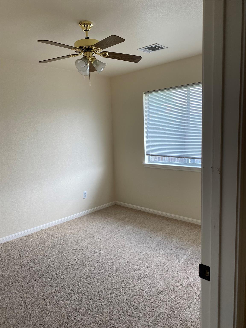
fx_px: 246
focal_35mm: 26
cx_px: 123
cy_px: 164
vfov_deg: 67.3
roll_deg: +2.3
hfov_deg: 53.1
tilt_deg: -7.5
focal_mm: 4.25
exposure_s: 1/122
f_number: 1.8
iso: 50
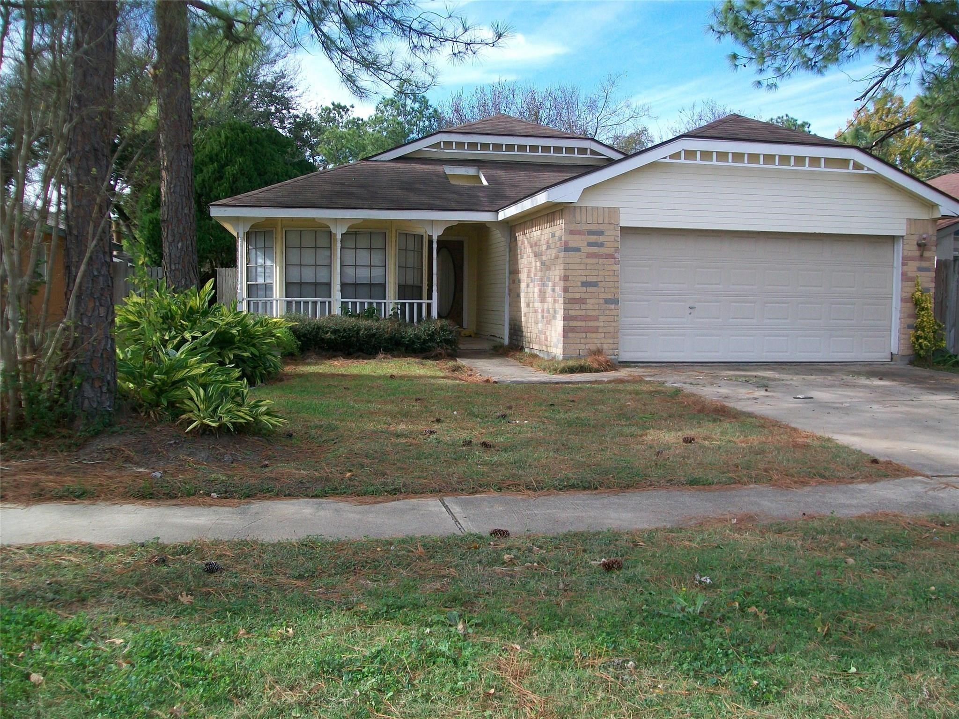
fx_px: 997
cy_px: 360
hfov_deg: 51.4
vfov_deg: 39.7
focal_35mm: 36
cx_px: 480
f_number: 2.7
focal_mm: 6
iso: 64
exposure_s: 1/500
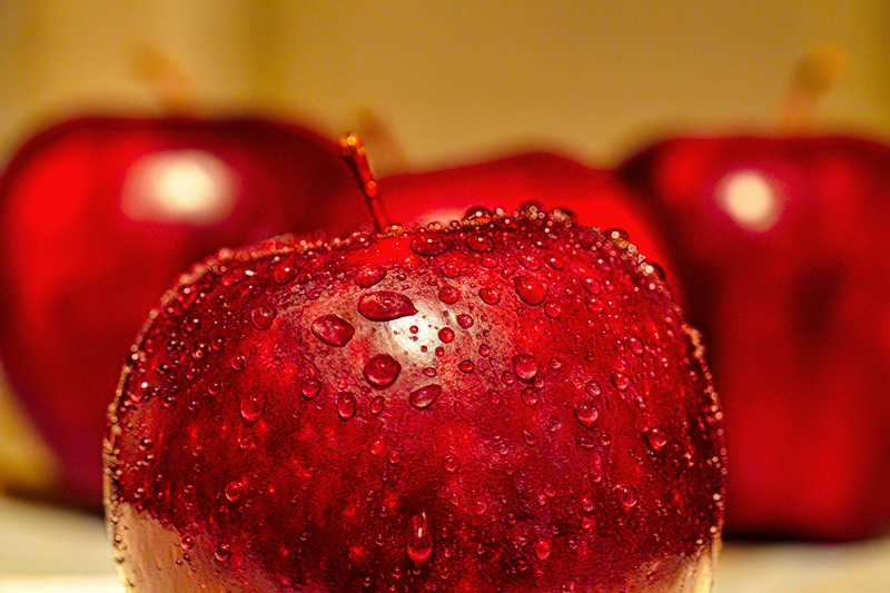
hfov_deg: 22.6
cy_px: 296
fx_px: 2224
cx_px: 445
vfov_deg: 15.2
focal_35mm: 90
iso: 12800
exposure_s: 1/25
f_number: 7.1
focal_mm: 90
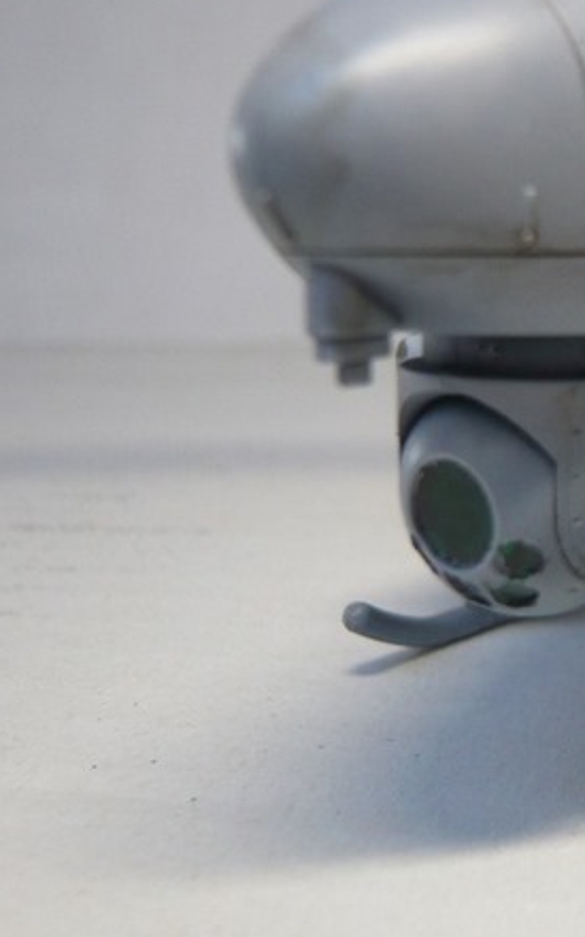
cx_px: 813
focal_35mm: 54
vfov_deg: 37.5
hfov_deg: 21.2
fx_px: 1377
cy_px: 405
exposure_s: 1/80
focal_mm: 4.6
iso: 100
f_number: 2.8
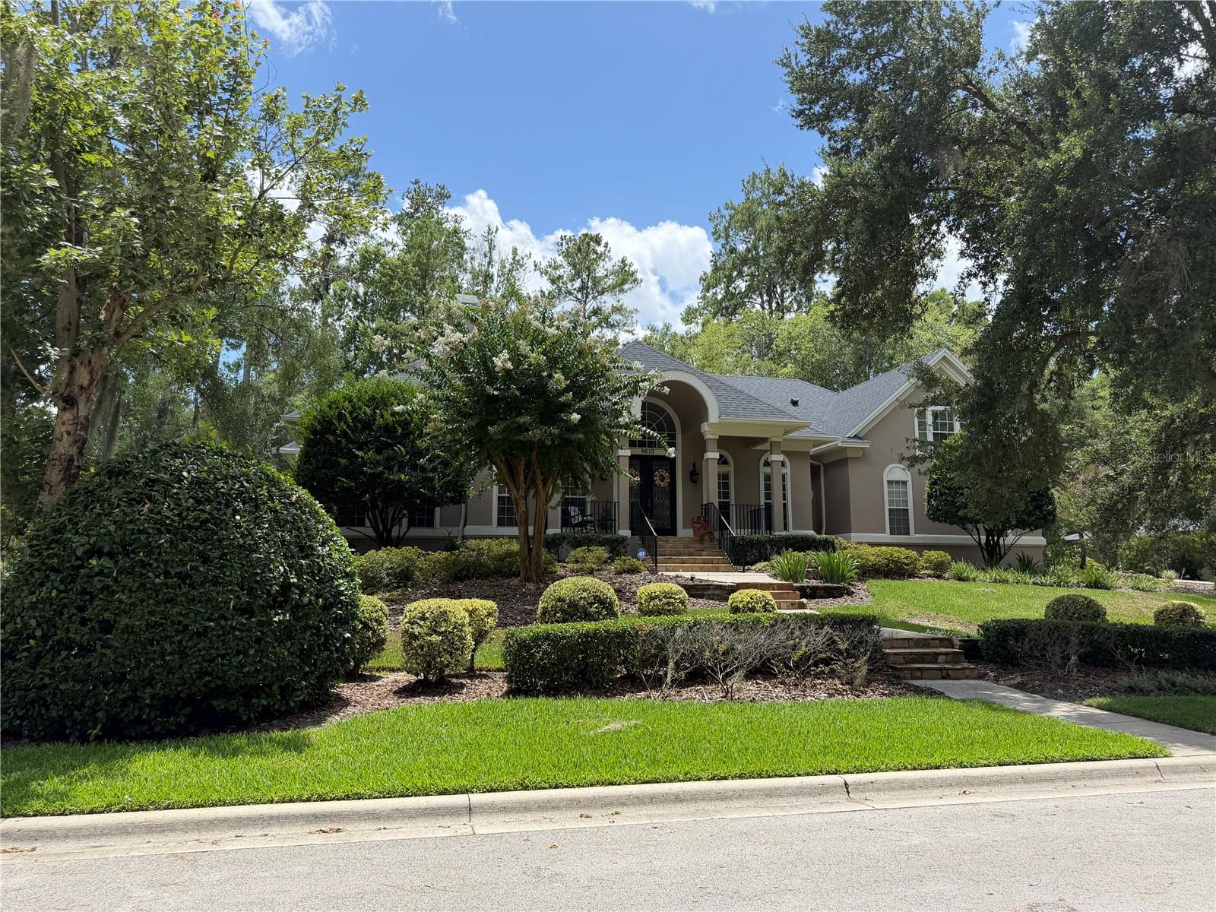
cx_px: 608
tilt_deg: +7.9
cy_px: 456
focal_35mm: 24
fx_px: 843
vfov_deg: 56.8
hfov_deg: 71.6
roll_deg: +0.6
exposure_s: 1/2611
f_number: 1.78
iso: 100
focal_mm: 6.76
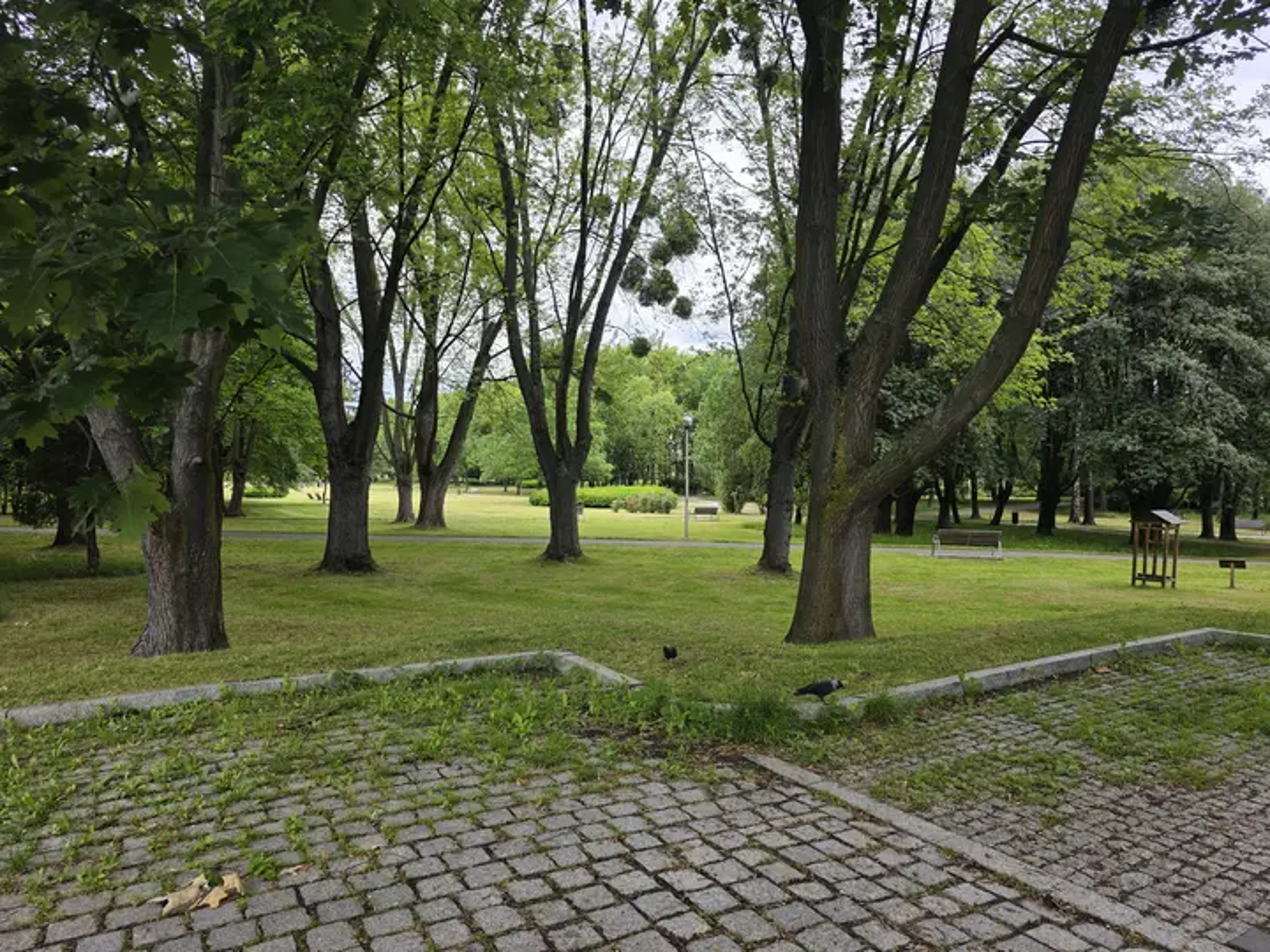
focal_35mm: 23
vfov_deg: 58.9
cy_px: 476
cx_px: 635
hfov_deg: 73.9
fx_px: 844
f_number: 1.7
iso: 32
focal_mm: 6.3
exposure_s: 1/180
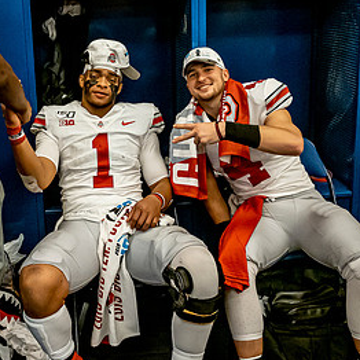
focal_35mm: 47
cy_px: 126
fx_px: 553
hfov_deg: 35.3
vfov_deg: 35.8
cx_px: 93
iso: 4000
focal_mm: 12
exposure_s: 1/320
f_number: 2.8
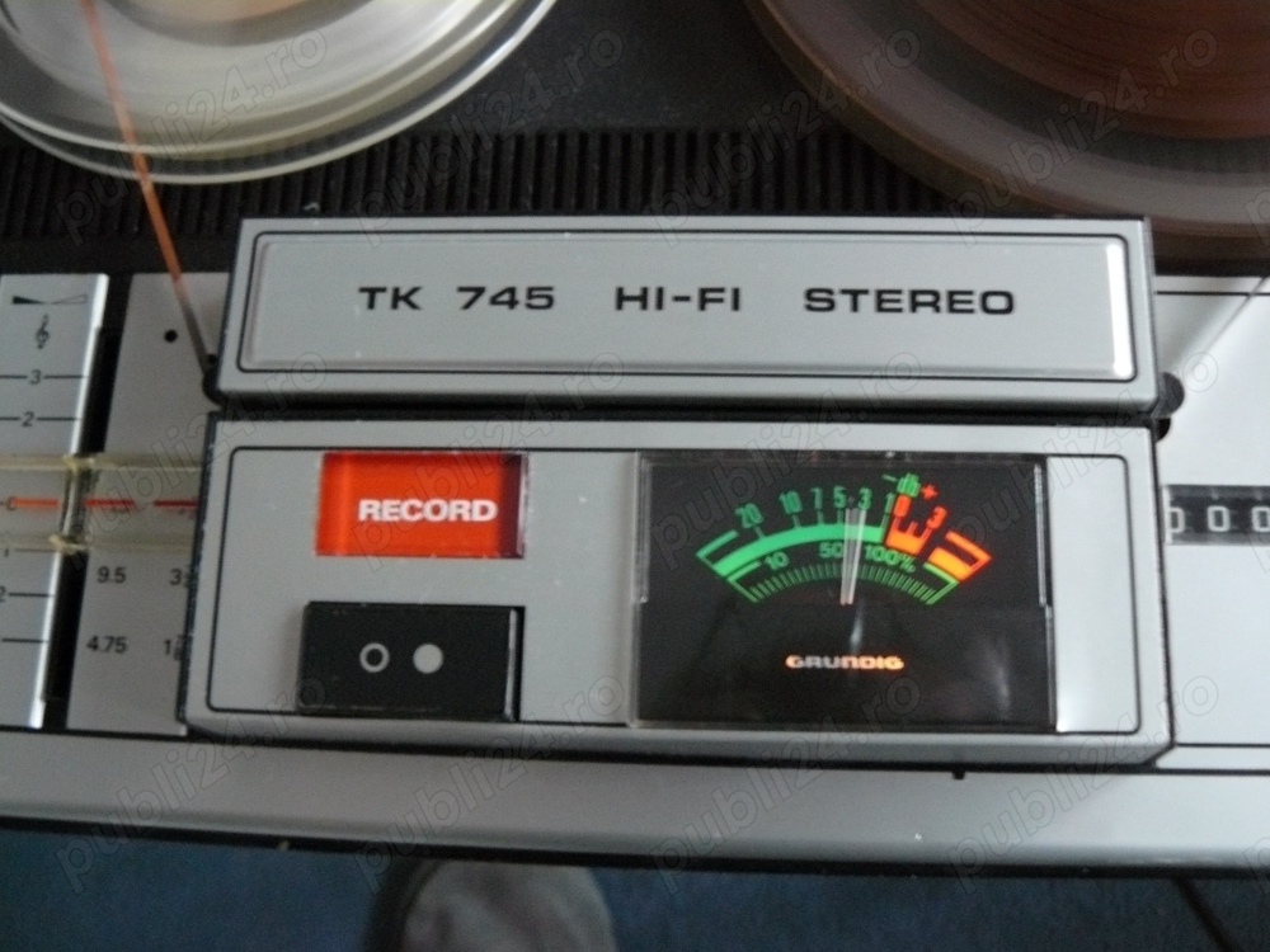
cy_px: 476
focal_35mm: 36
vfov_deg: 39.7
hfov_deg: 51.4
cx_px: 635
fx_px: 1321
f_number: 2.8
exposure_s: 1/2
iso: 400
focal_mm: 6
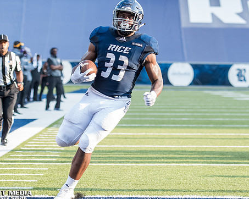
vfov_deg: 7.4
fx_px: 1540
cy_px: 90
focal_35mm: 209
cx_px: 138
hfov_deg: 9.2
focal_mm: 95
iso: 1000
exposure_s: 1/1250
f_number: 4
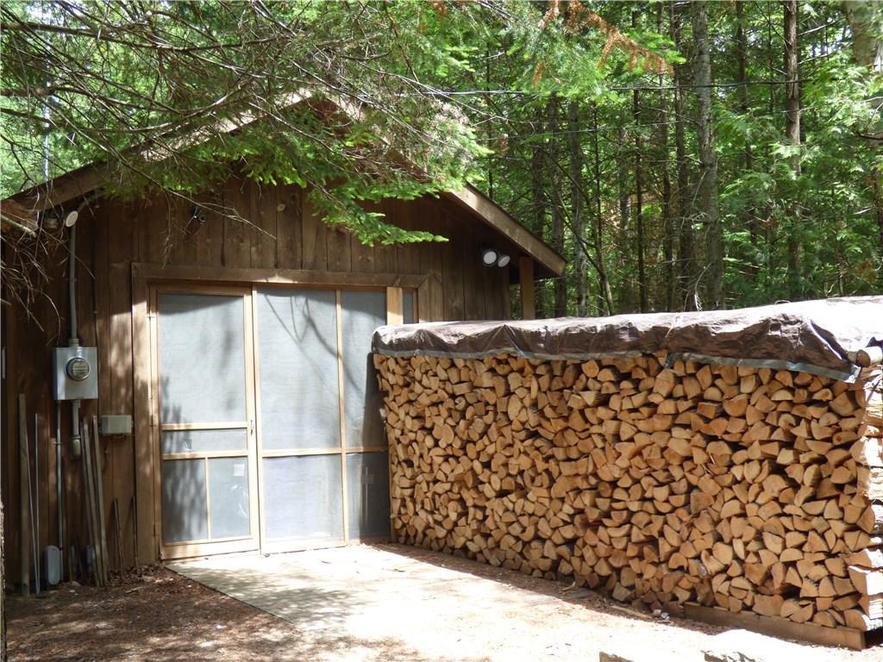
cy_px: 331
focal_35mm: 45
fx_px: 1148
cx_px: 442
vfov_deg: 32.2
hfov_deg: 42.1
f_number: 3.7
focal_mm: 7.79
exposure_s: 1/80
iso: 100
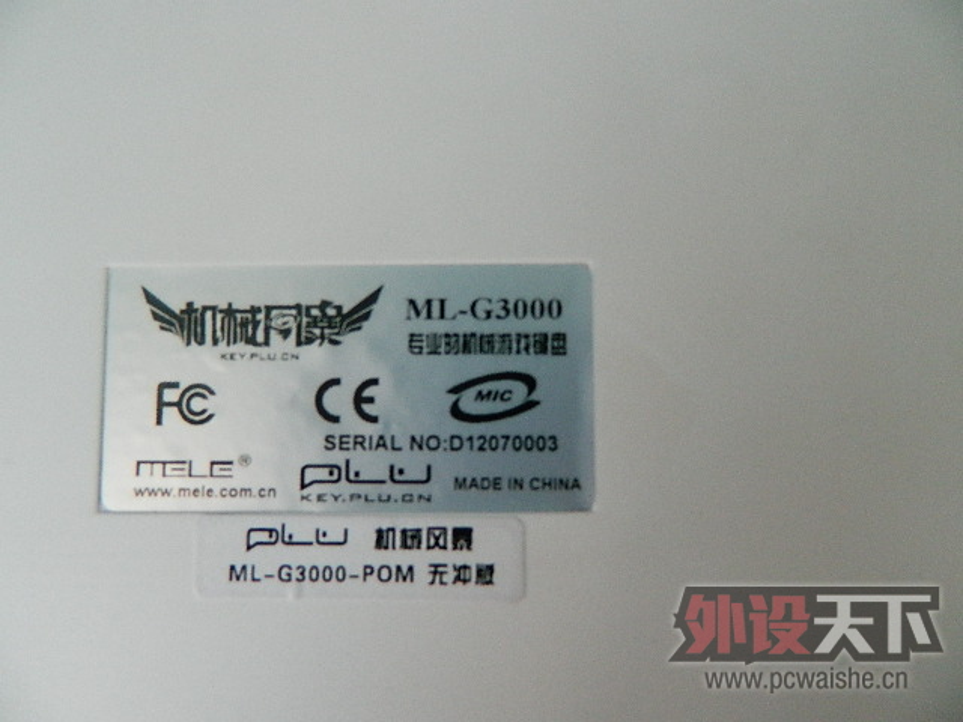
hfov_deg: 69.4
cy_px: 361
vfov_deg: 54.9
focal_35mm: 25
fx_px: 695
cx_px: 482
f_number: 3.1
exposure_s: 1/30
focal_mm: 4.5
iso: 200
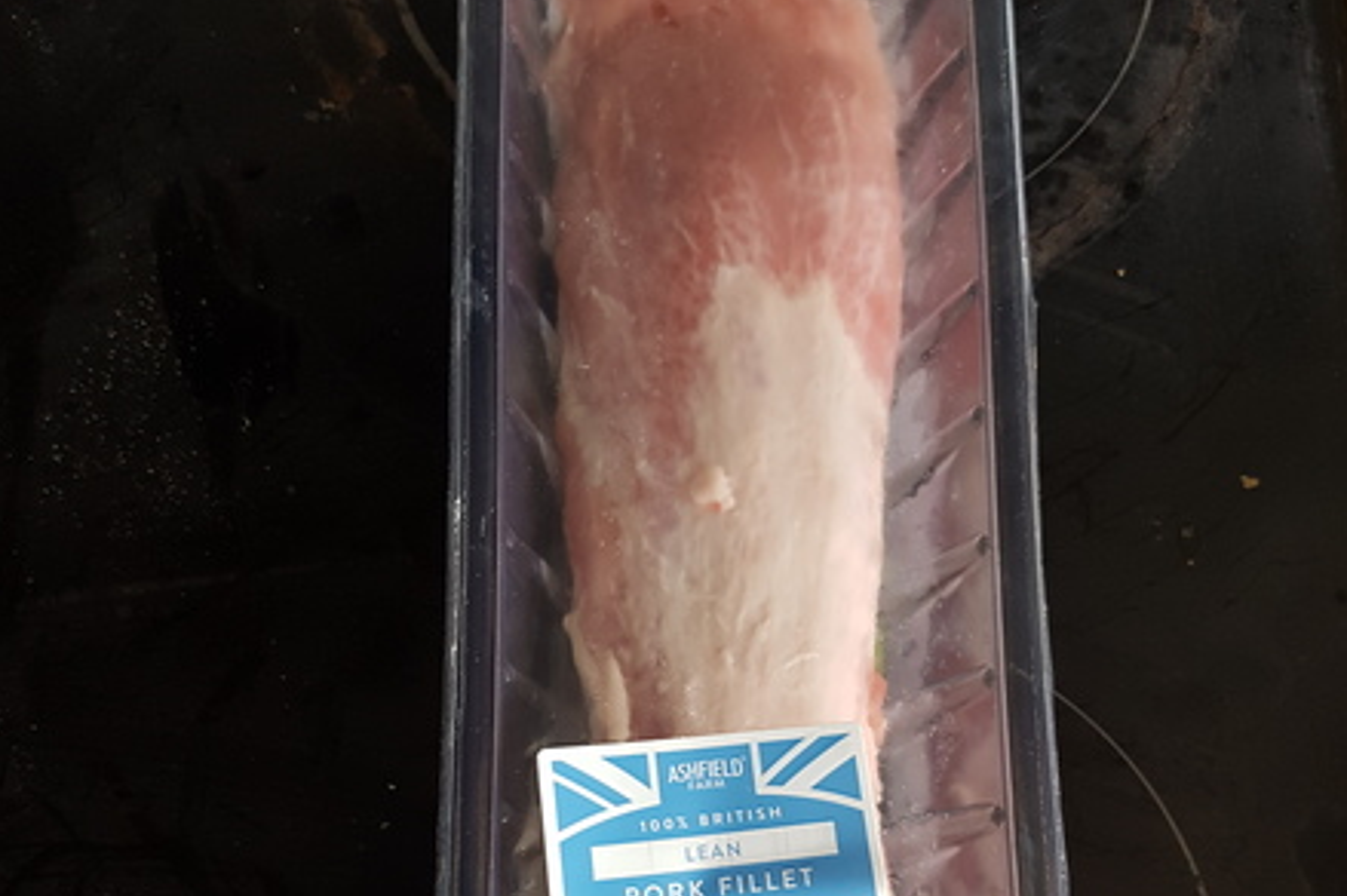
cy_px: 700
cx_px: 675
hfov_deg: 51.9
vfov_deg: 34.9
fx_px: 1383
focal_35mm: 37
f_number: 1.7
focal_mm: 4.2
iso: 80
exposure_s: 1/50
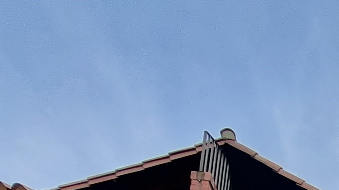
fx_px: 548
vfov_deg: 12.6
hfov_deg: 28.1
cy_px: 512
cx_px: 445
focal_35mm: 61
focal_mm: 1.74
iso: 50
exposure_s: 1/1092
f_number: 2.2
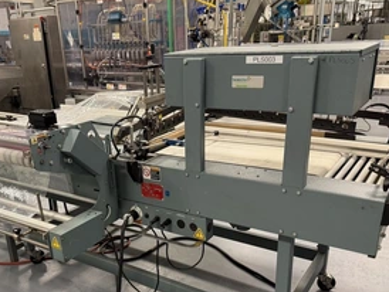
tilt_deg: -21.5
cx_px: 153
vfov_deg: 40.0
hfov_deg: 52.2
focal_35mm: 35
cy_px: 206
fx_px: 394
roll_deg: +3.0
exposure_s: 1/60
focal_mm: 6.76
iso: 250
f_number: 1.78
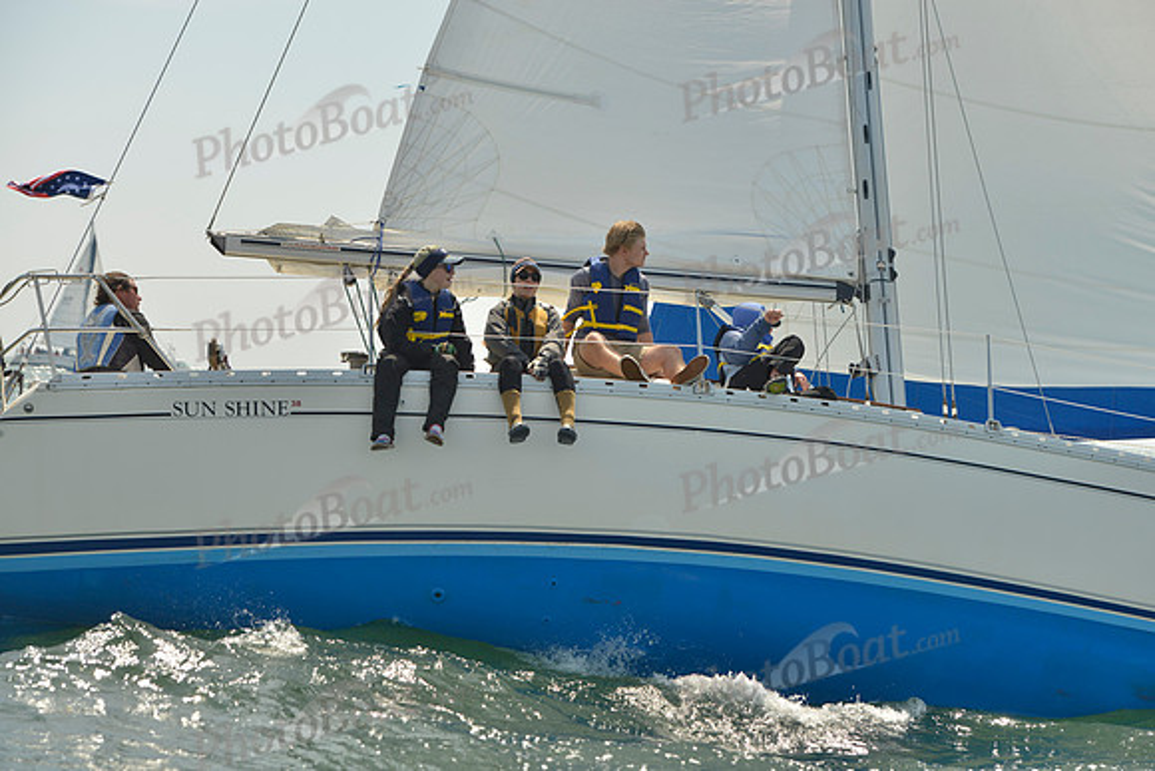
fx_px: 3273
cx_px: 578
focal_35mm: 102
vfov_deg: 13.4
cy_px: 386
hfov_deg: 20.0
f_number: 7.1
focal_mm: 102
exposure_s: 1/1250
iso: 200
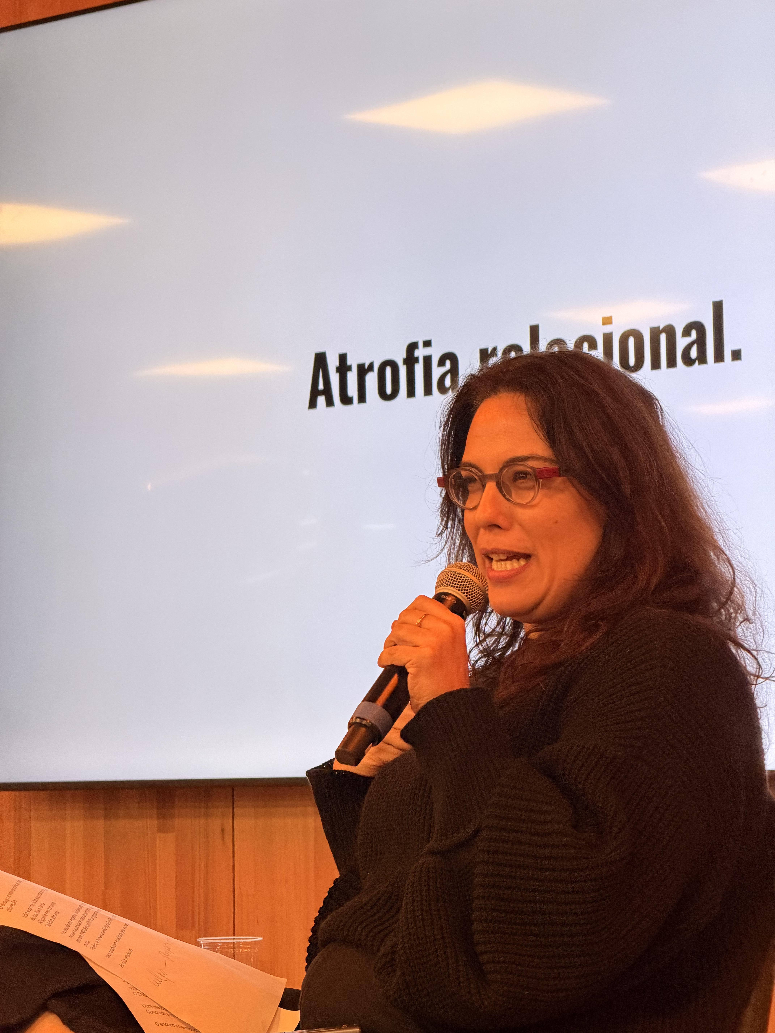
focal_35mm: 100
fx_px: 2985
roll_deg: +0.9
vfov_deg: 19.6
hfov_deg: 14.8
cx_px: 388
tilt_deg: +5.3
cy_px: 516
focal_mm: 16.89
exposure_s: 1/120
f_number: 2.8
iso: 400
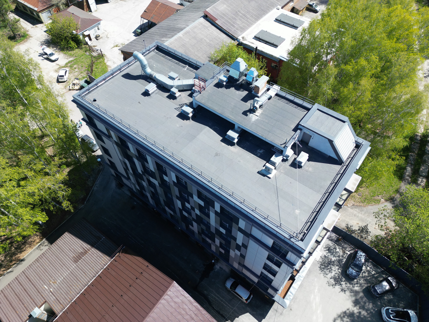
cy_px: 161
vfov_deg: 56.8
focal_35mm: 24
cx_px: 214
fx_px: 297
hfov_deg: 71.6
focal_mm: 6.72
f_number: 1.7
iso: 150
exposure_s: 1/1600
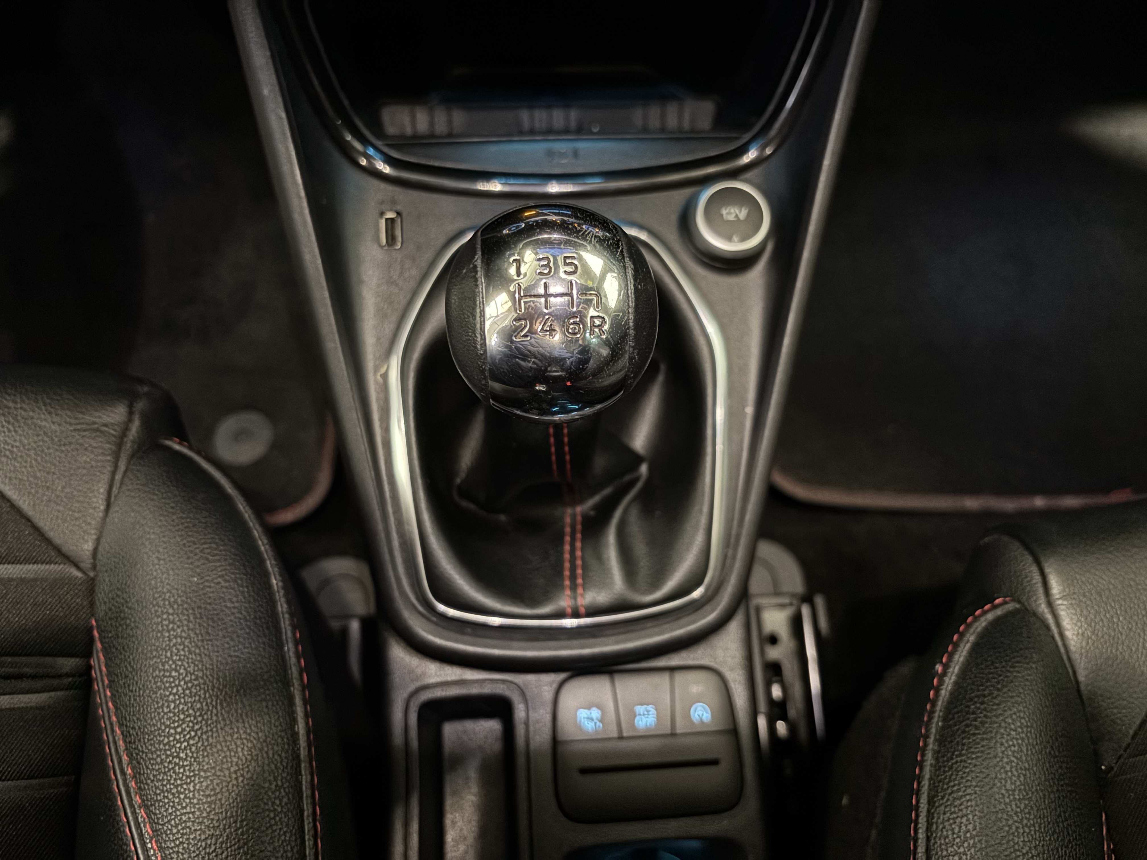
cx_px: 574
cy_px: 430
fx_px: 862
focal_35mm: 26
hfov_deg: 67.3
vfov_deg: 53.1
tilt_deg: -66.2
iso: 640
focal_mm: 5.96
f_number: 1.6
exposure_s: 1/13
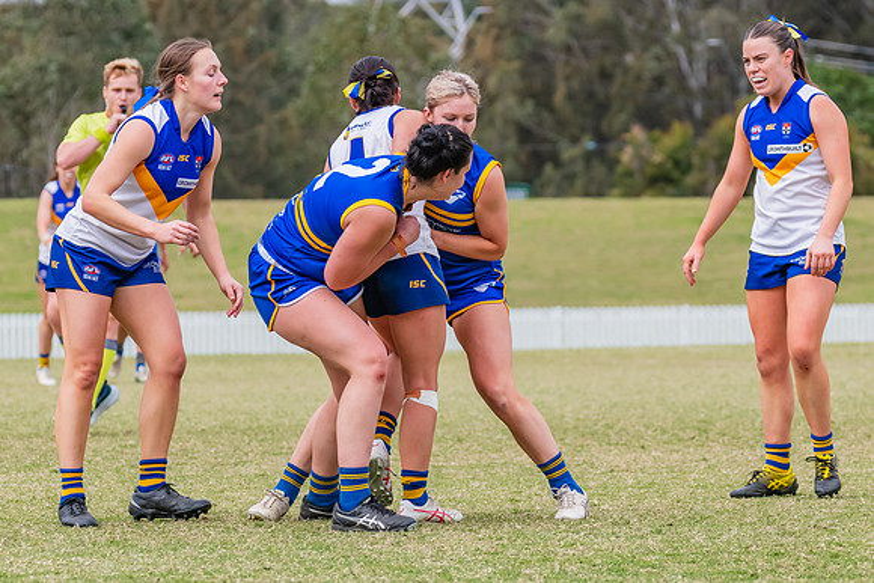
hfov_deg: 6.6
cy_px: 264
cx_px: 377
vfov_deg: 4.4
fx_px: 7553
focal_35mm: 311
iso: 800
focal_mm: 210
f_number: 8
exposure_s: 1/1250
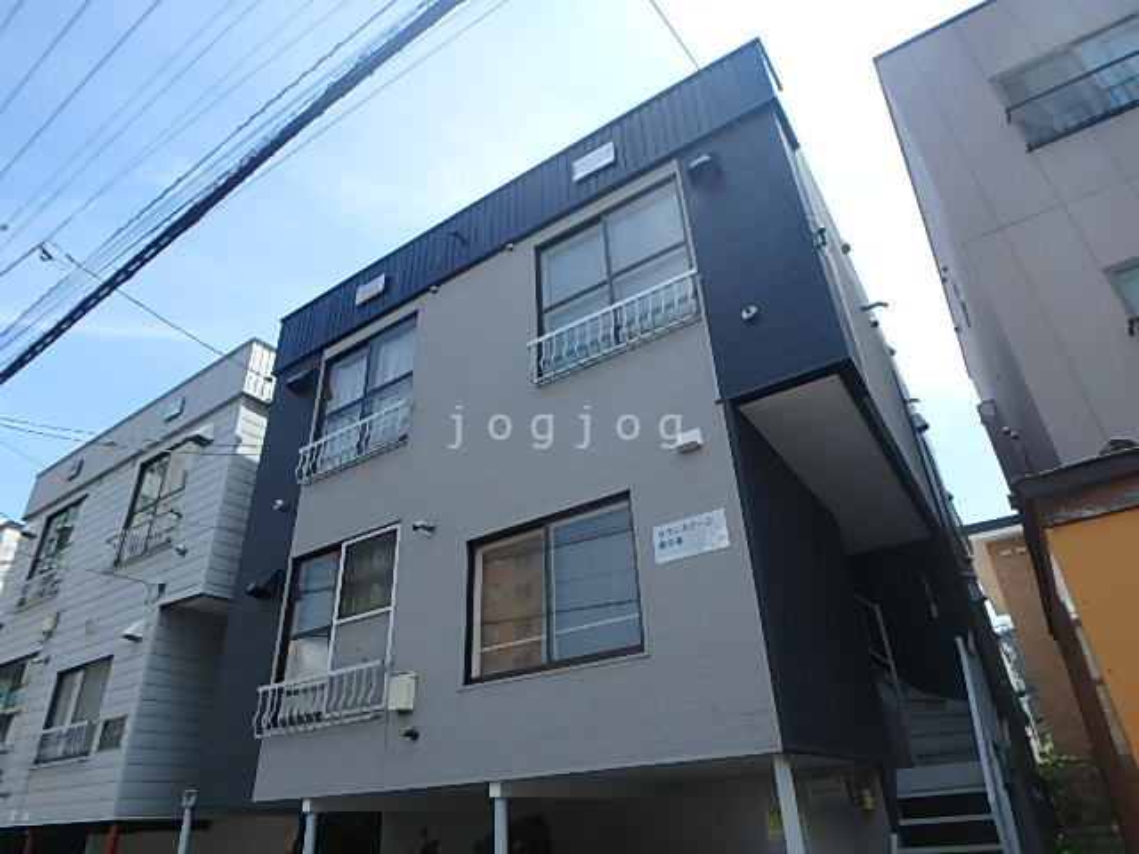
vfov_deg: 63.4
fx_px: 691
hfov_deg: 79.0
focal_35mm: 21
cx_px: 570
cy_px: 427
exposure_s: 1/800
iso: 125
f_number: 3.5
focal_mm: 3.7
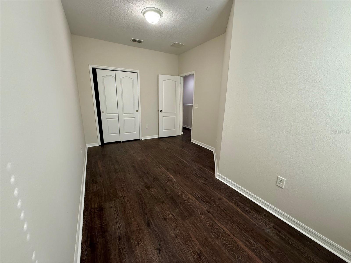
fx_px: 142
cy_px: 132
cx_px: 176
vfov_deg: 85.7
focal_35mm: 14
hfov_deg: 102.1
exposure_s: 1/60
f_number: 2.2
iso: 200
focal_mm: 2.22
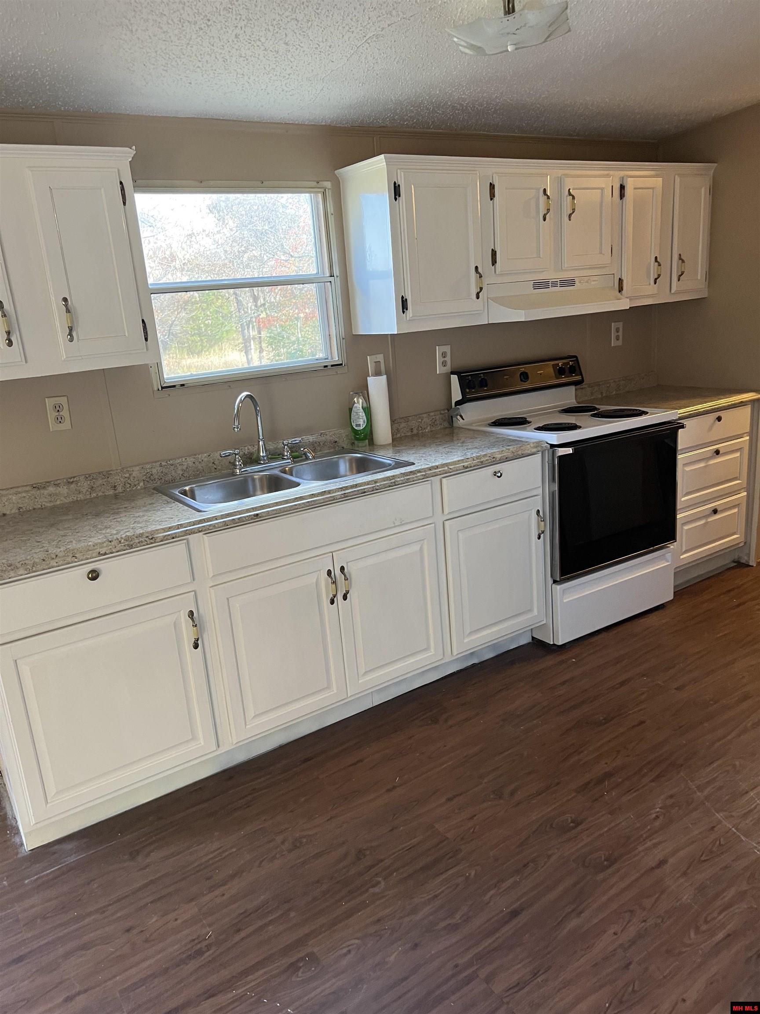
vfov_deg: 67.3
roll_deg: +5.0
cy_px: 507
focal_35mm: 26
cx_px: 380
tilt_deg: -15.5
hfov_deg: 53.1
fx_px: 761
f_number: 1.5
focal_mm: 5.7
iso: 200
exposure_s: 1/60
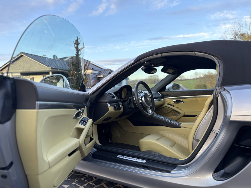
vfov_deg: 53.1
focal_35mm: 26
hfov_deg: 67.3
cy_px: 94
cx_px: 126
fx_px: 189
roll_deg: +1.5
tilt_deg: -1.5
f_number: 1.6
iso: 125
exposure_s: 1/182
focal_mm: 5.96
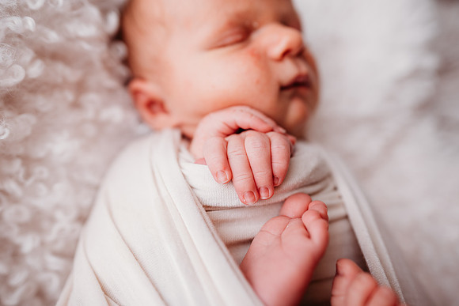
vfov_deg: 53.2
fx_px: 306
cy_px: 153
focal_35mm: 24
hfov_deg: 73.7
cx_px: 230
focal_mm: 24
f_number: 2.5
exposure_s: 1/160
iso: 100
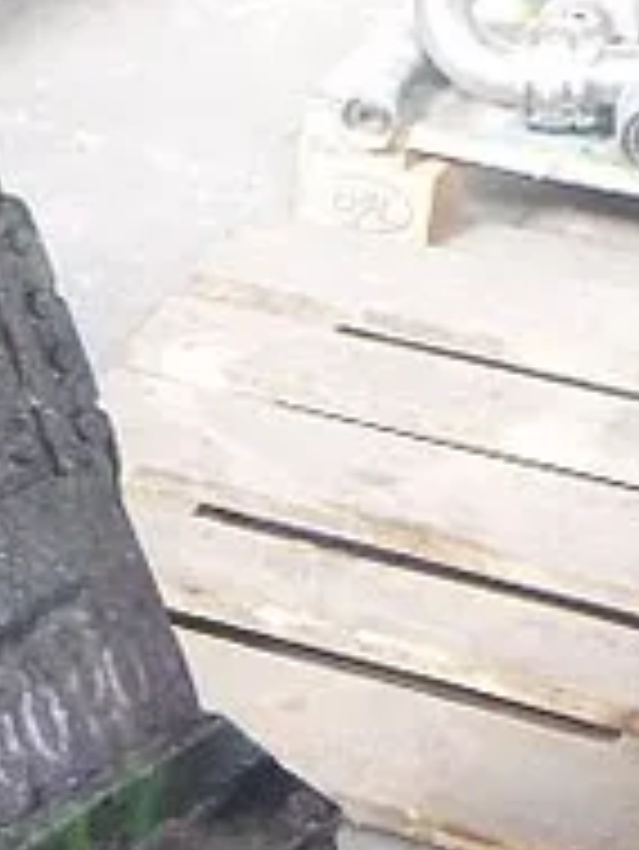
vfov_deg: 16.7
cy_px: 1102
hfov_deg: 12.7
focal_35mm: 111
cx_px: -299
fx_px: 2729
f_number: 3.3
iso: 400
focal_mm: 4.9
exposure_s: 1/8
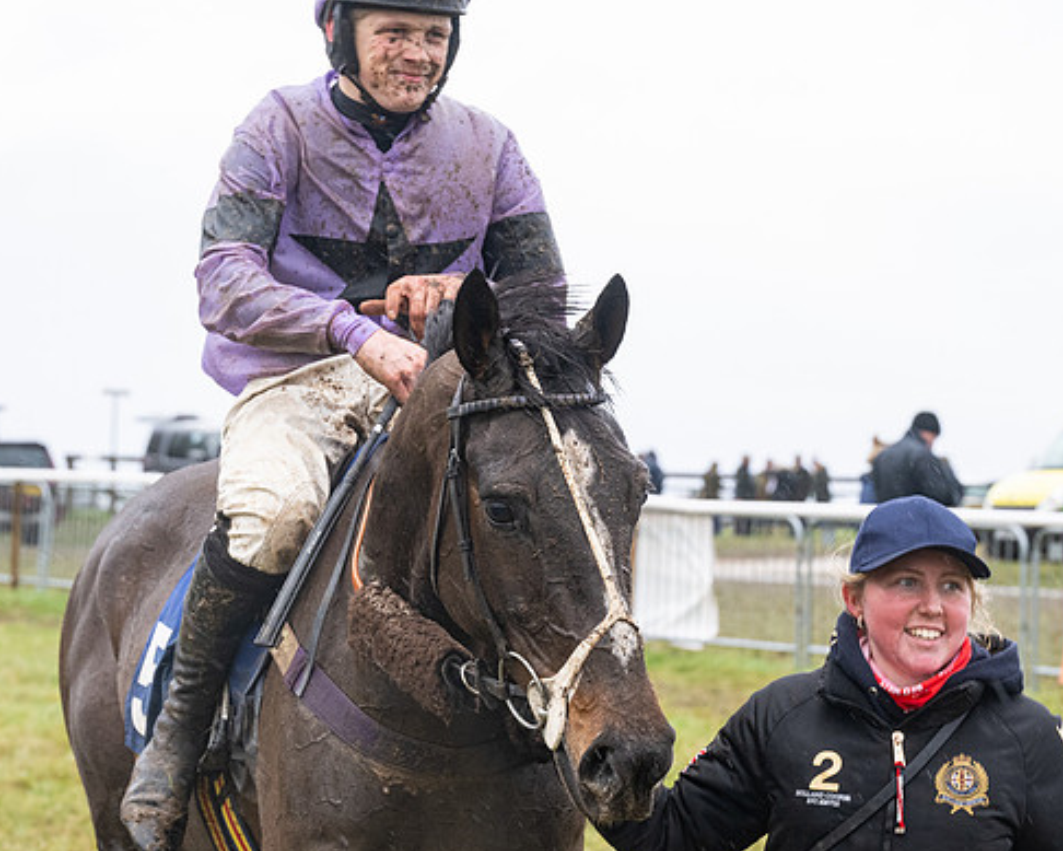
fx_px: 4311
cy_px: 376
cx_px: 499
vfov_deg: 11.3
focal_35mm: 137
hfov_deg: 14.1
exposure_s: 1/500
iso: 800
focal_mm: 70
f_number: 5
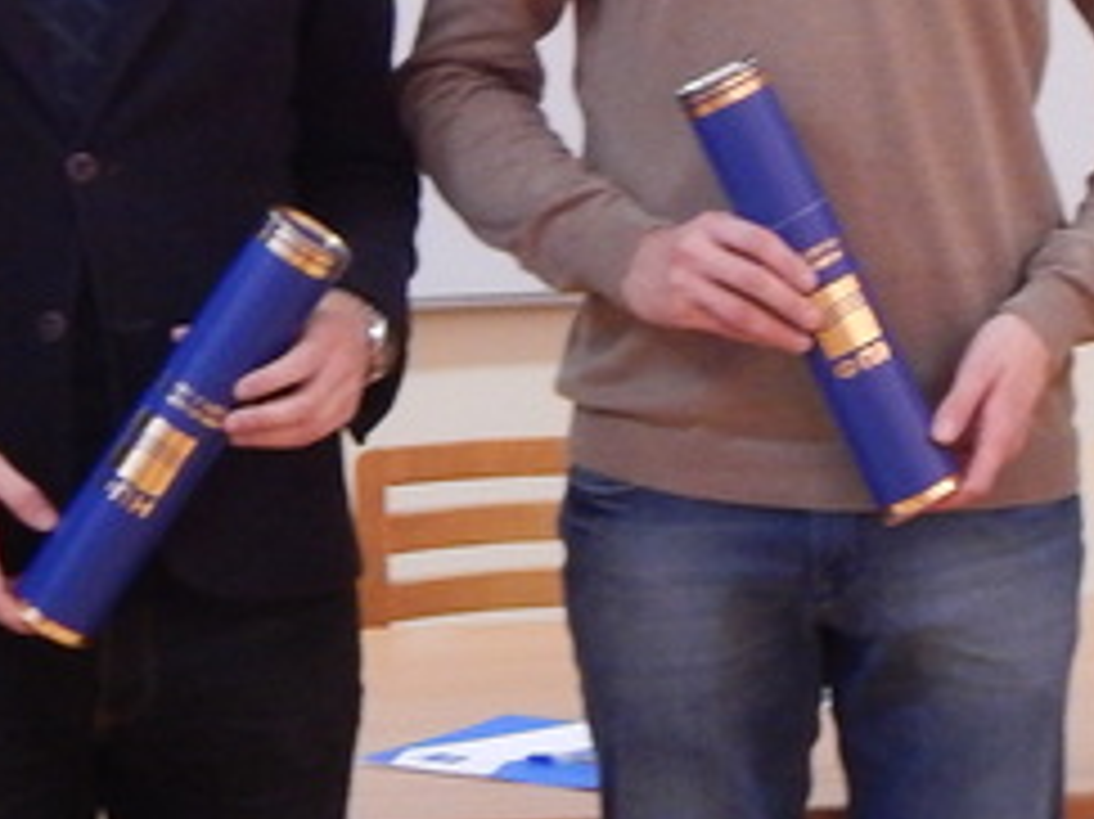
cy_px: 176
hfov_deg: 12.2
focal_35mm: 160
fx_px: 5054
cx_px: 1031
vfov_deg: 9.2
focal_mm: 6.8
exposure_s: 1/13
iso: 400
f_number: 3.4
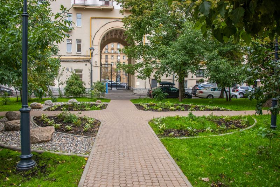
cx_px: 140
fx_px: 218
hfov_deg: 65.5
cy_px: 94
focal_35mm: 28
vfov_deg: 46.4
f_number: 6.3
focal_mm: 28
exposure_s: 1/160
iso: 400
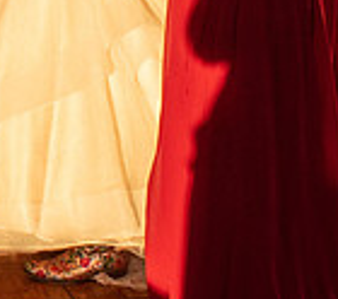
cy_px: -12
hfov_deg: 11.9
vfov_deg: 10.8
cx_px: -127
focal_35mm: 150
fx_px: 1565
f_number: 8
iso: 400
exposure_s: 1/250
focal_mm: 23
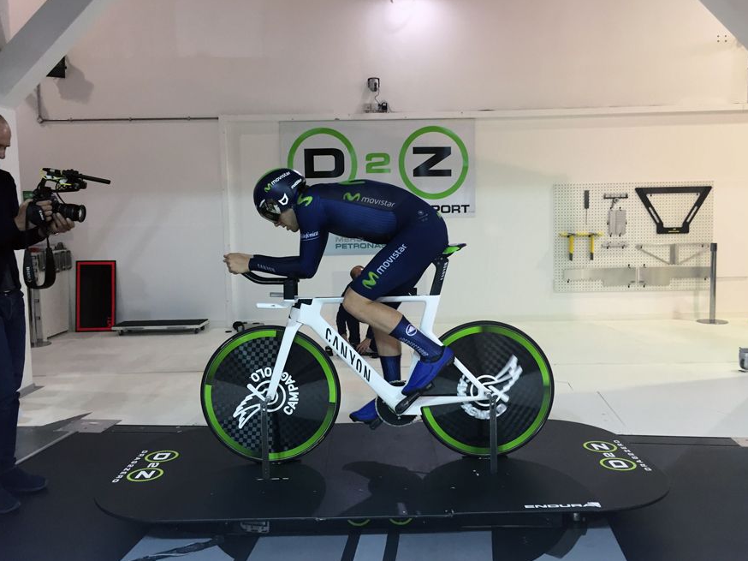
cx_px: 378
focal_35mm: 30
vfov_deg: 46.8
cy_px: 273
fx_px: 648
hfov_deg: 60.0
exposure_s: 1/33
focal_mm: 4.15
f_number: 2.2
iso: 50
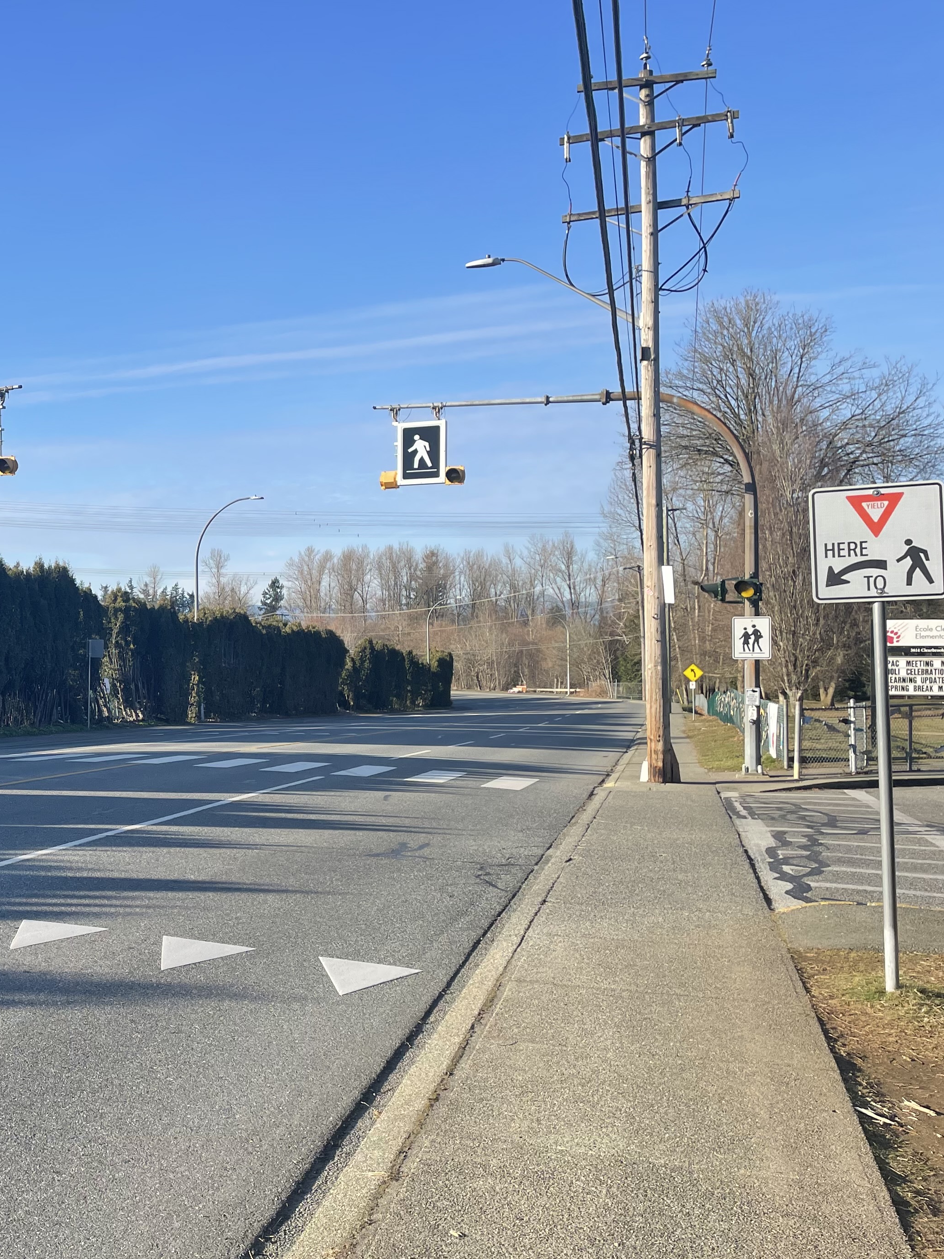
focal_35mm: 38
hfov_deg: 35.0
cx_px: 55
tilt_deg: -0.3
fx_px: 1382
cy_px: 658
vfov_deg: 49.0
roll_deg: -0.3
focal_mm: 4.2
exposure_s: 1/2020
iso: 32
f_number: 1.6
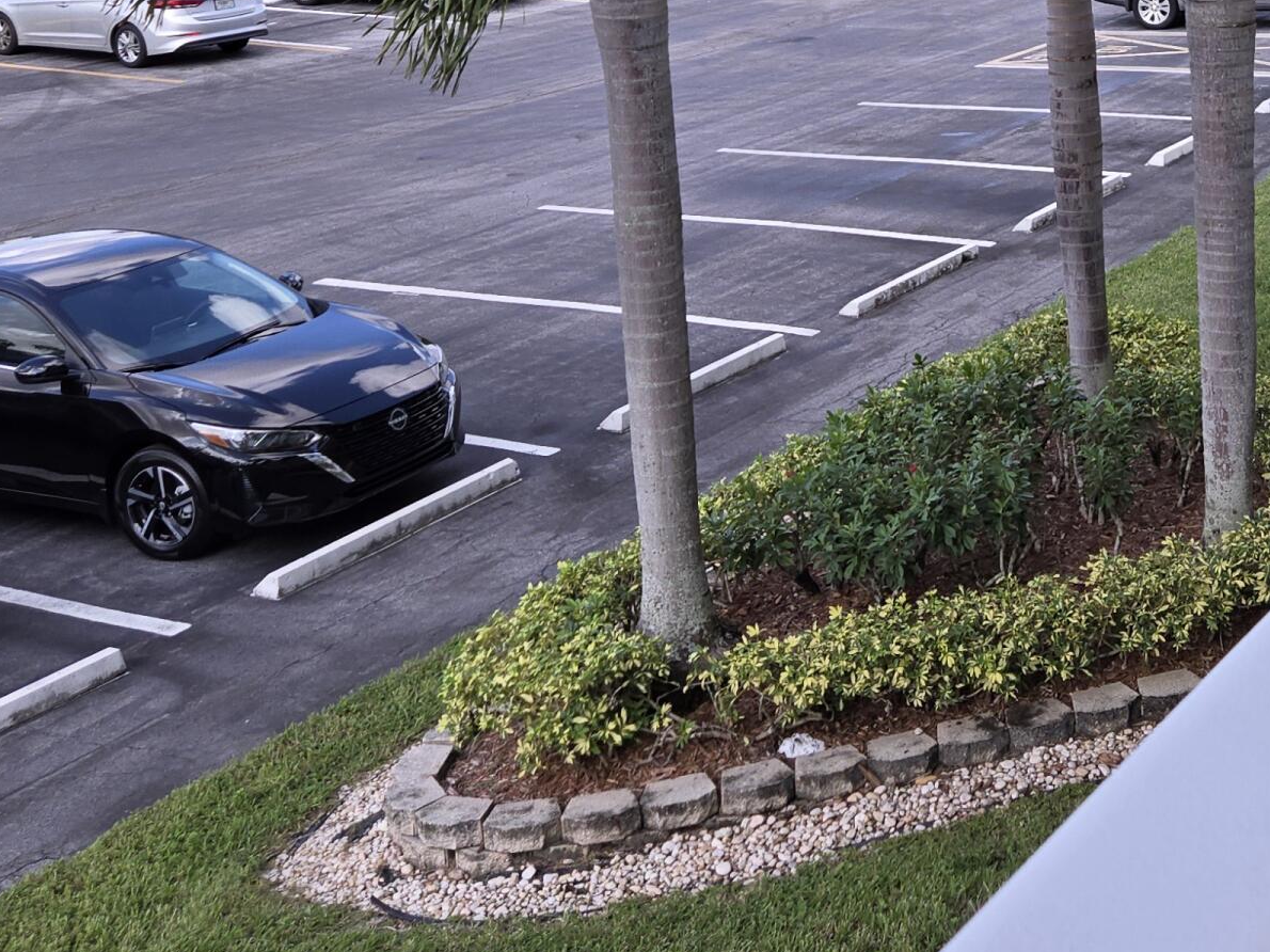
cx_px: 1133
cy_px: -69
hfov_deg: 31.7
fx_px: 2127
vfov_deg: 23.8
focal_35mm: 58
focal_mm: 5.4
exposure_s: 1/633
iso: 25
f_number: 1.8
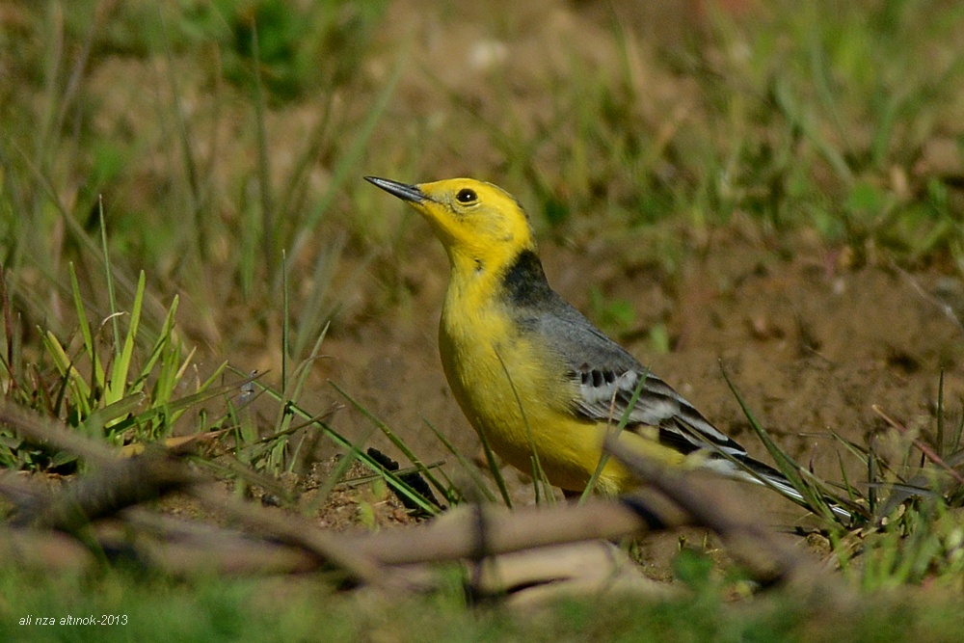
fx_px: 30368
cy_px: 322
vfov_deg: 1.2
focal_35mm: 1134
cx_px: 482
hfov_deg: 1.8
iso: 160
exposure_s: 1/1250
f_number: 5.6
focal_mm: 420
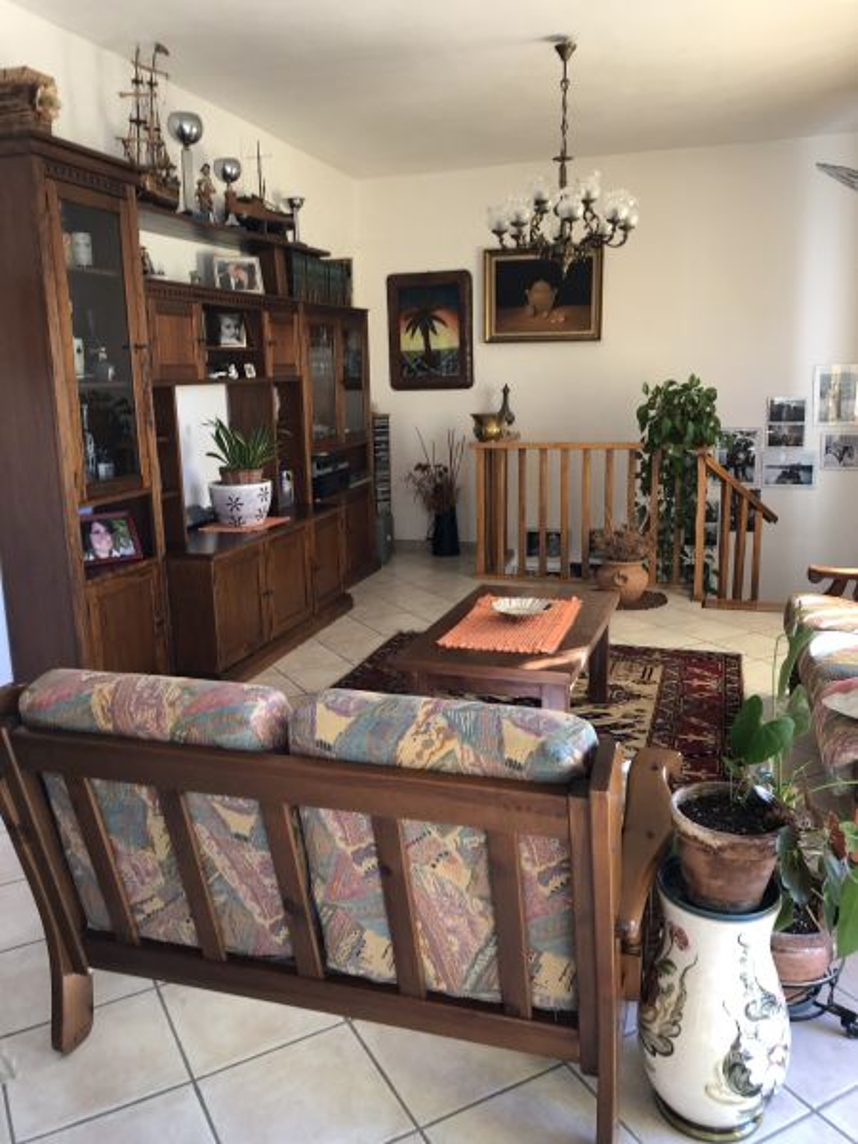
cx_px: 429
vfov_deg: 63.4
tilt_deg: -11.1
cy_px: 572
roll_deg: +2.3
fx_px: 925
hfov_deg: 49.7
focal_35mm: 28
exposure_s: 1/20
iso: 40
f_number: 1.8
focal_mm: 3.99
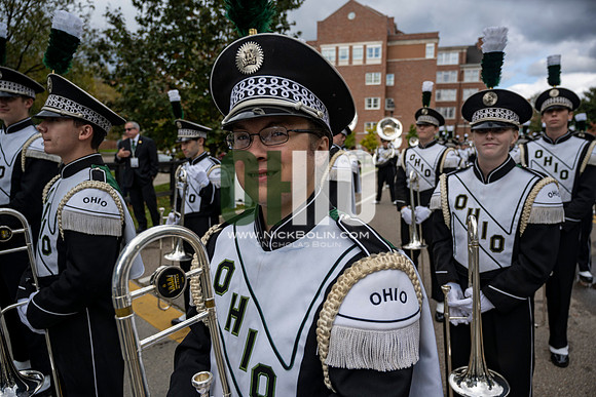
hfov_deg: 73.7
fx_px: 397
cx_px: 298
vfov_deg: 53.2
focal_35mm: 24
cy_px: 198
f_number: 4
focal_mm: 24
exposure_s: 1/1000
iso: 100
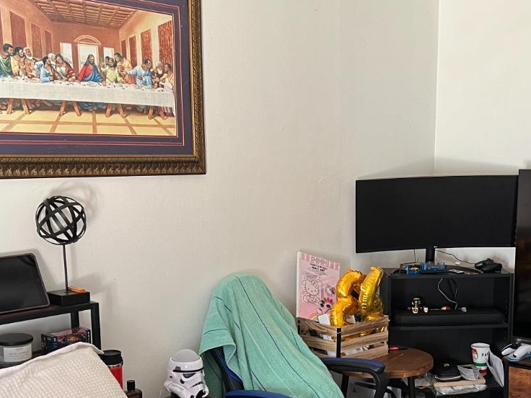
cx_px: 335
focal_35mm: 53
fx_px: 813
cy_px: 301
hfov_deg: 35.9
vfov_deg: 27.1
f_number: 1.5
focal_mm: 5.7
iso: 125
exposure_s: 1/63
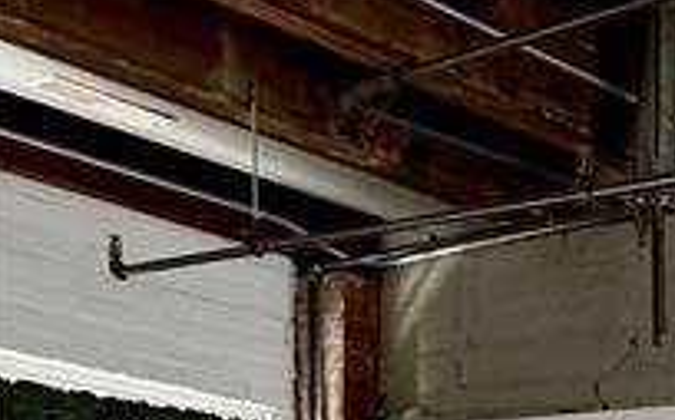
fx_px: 1764
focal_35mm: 96
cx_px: 943
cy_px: 873
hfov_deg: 19.5
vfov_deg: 11.9
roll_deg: -1.7
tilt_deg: -3.4
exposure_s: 1/40
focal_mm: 6.76
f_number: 1.78
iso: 800
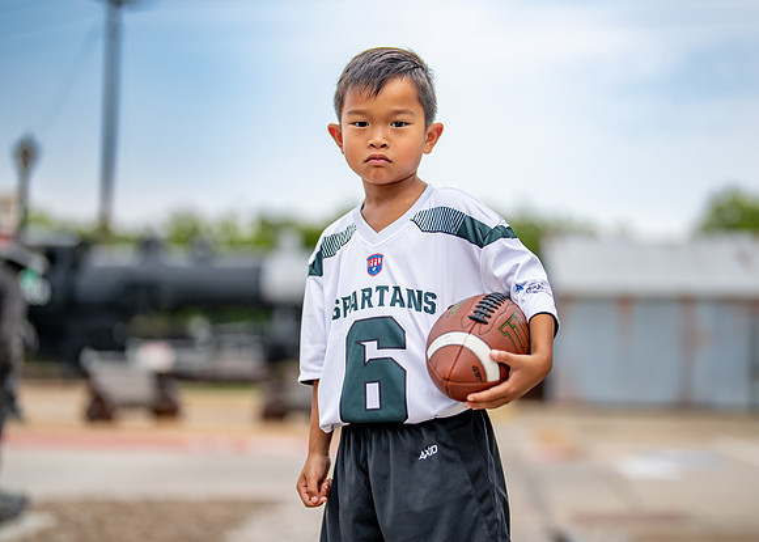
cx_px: 400
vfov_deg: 23.0
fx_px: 1331
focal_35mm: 62
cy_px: 266
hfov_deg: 31.8
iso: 200
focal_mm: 50
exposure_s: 1/2000
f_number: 1.2
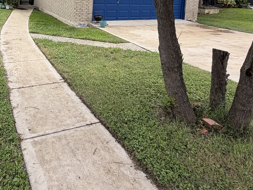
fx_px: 219
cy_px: 8
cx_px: 72
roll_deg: -2.2
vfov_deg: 41.7
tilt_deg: -5.7
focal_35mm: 30
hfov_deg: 57.7
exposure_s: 1/770
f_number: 2.2
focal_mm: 2.22
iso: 32
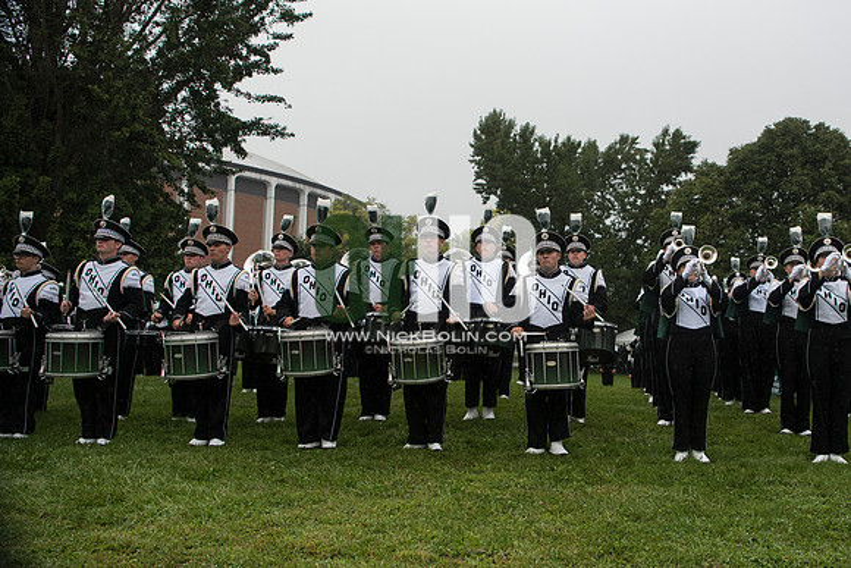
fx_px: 735
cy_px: 314
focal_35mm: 31
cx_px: 540
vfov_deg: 42.2
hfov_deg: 59.2
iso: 640
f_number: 3.5
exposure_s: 1/1600
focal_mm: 24
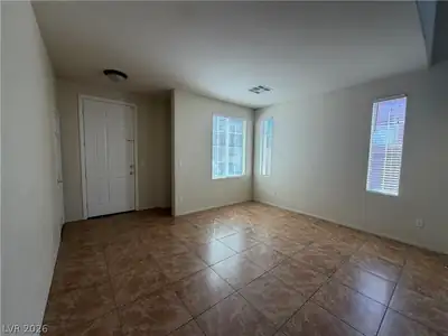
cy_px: 168
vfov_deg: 85.7
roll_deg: -0.4
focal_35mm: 14
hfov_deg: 102.1
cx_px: 224
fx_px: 181
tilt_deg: -4.3
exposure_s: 1/121
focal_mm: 2.22
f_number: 2.2
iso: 64
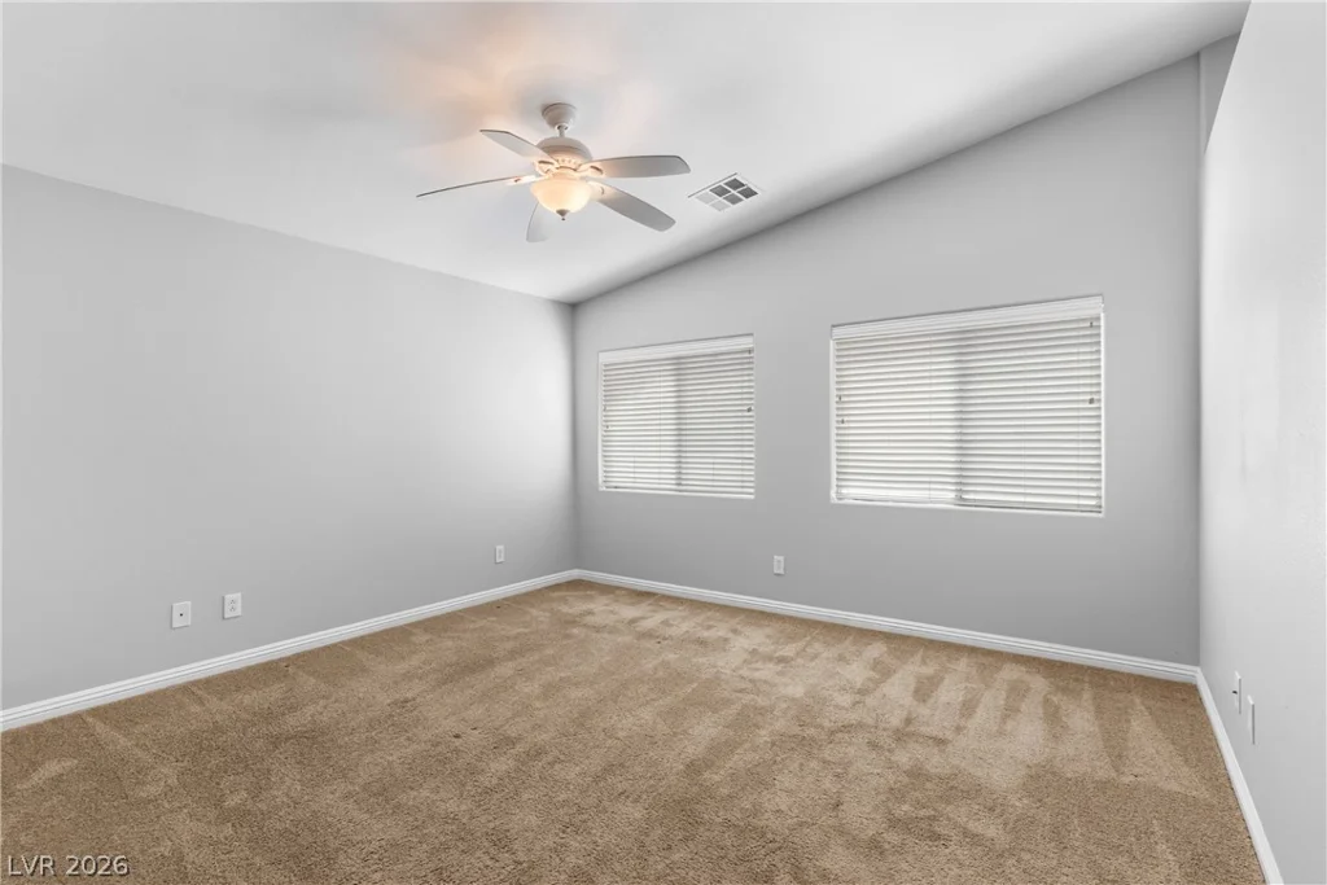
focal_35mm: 17
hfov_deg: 93.3
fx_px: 627
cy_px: 442
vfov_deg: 70.5
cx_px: 664
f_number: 8
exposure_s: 1/15
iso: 400
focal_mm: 17
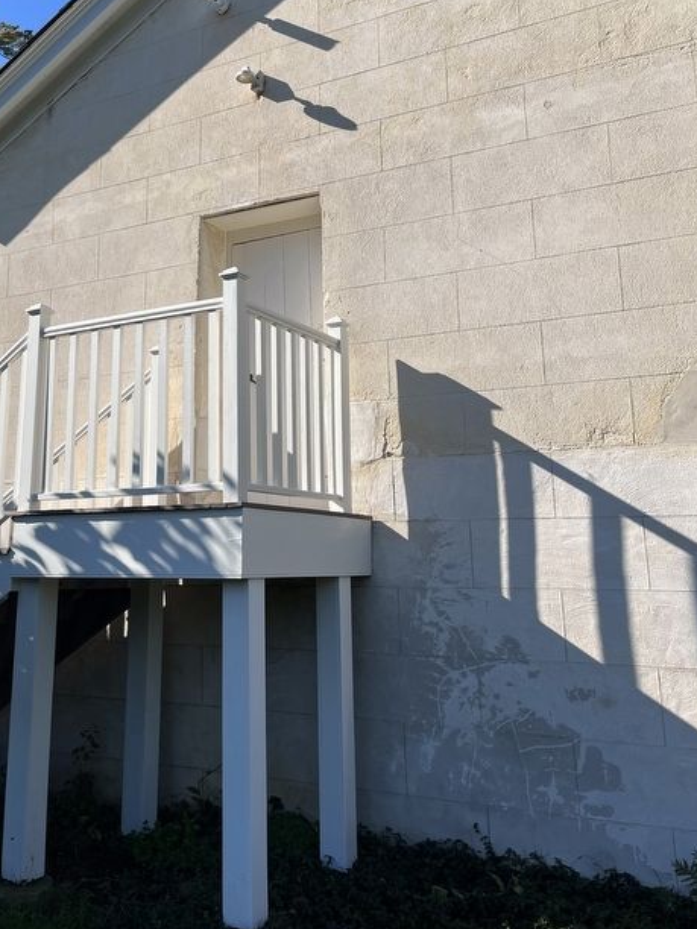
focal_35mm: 34
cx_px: 270
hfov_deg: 41.5
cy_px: 358
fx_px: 913
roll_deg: -0.4
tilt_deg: +13.8
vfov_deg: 53.5
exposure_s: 1/3413
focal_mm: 5.1
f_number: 1.6
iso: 50
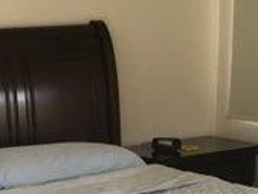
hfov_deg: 17.7
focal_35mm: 110
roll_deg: +2.1
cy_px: 241
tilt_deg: -15.0
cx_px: 37
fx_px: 820
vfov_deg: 13.1
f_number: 2.2
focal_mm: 4.15
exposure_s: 1/30
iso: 64
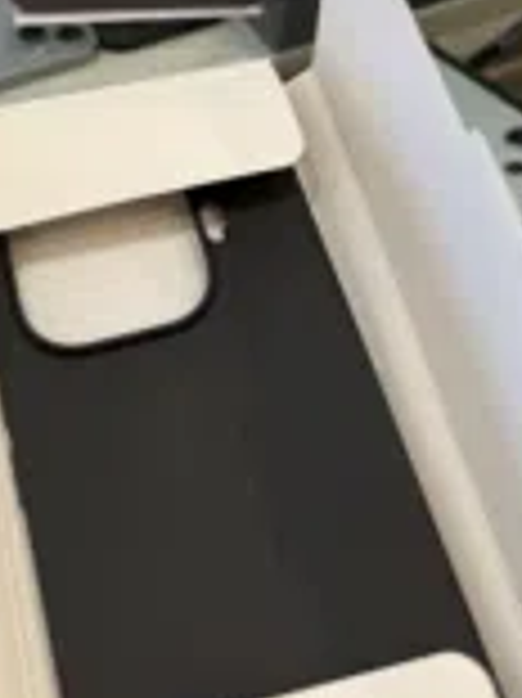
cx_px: 148
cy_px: -135
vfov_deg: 27.5
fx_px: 1248
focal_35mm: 62
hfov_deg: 23.4
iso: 80
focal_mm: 6.76
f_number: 1.78
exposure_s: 1/470
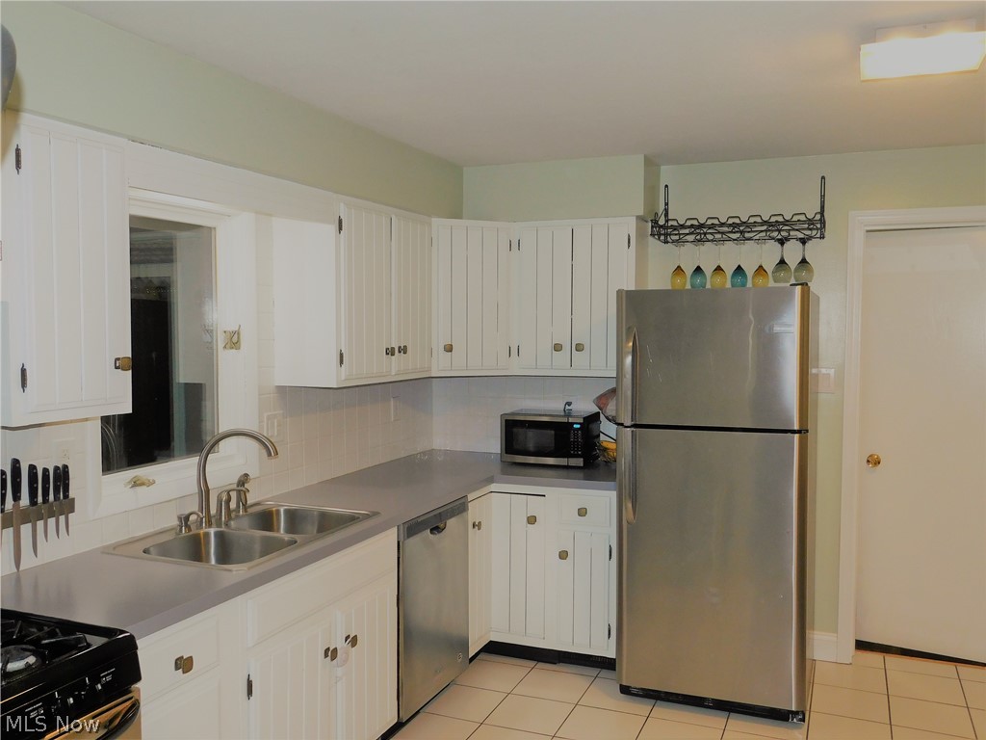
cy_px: 370
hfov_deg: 60.0
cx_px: 493
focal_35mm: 30
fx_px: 855
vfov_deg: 46.8
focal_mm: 5.3
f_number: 3.2
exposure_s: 1/30
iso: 200
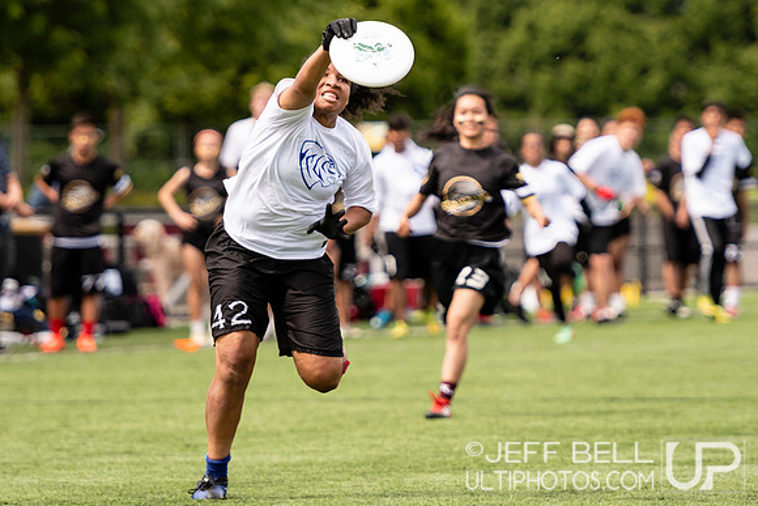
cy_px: 140
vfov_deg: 3.4
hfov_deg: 5.1
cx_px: 426
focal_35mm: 405
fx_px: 8526
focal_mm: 185
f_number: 2.8
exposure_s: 1/3200
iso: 250
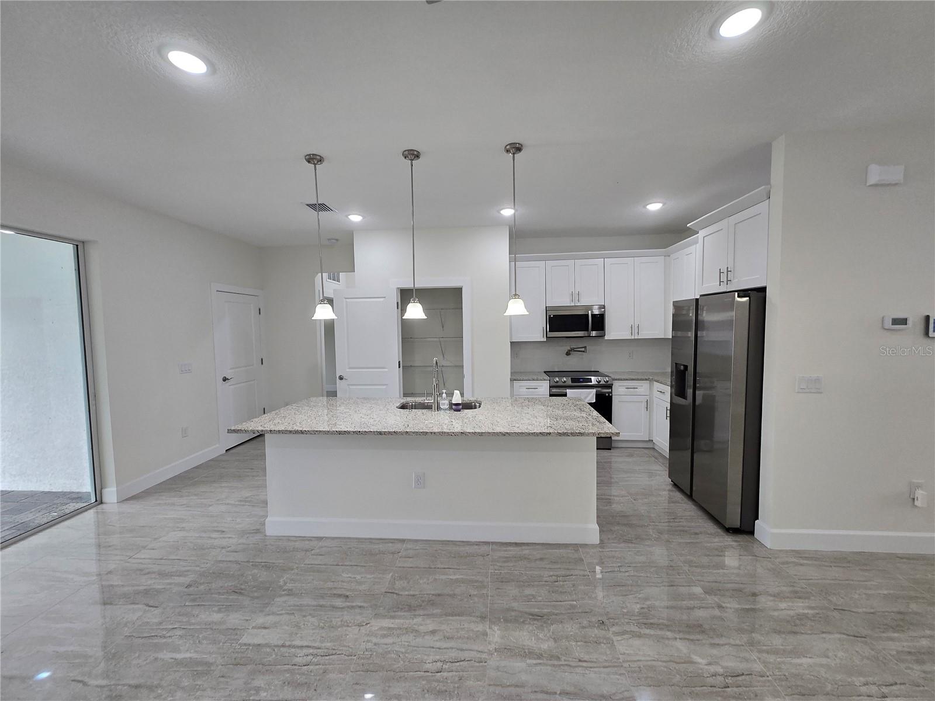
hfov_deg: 106.2
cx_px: 468
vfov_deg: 89.9
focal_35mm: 13
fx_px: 351
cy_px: 350
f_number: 2.2
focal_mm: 1.7
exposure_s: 1/60
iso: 100
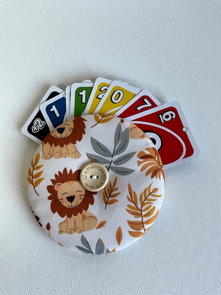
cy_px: 148
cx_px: 110
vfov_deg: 61.7
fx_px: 247
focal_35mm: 29
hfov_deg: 48.2
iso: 32
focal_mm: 3
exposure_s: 1/100
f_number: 1.8
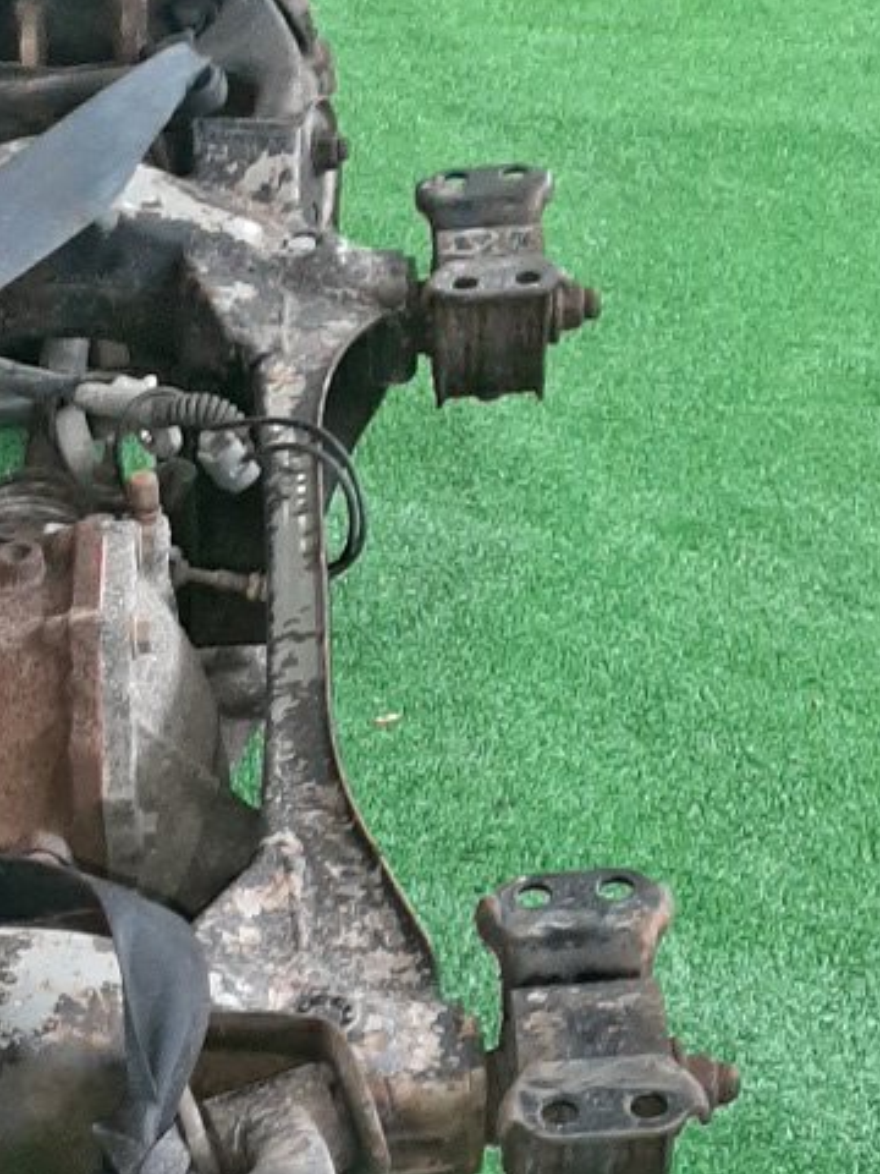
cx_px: -132
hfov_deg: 18.1
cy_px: 1737
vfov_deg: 21.3
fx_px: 2644
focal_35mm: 78
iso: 171
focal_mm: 3.93
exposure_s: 1/50
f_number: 1.7
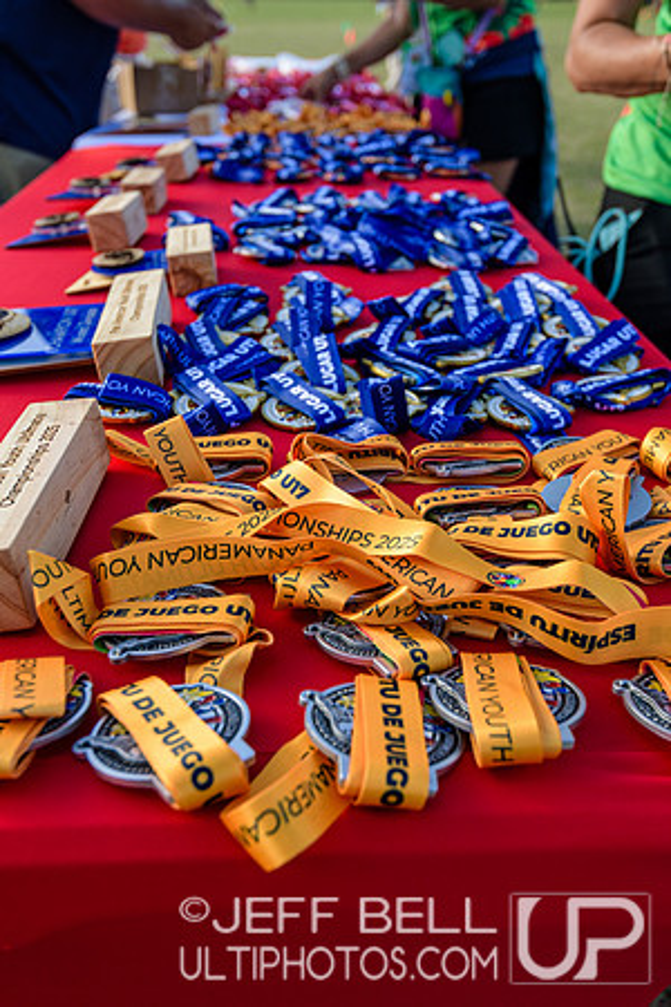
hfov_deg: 37.9
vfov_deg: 54.4
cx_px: 336
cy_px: 504
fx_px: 978
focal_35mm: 35
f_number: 5.6
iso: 320
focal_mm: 35
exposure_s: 1/500
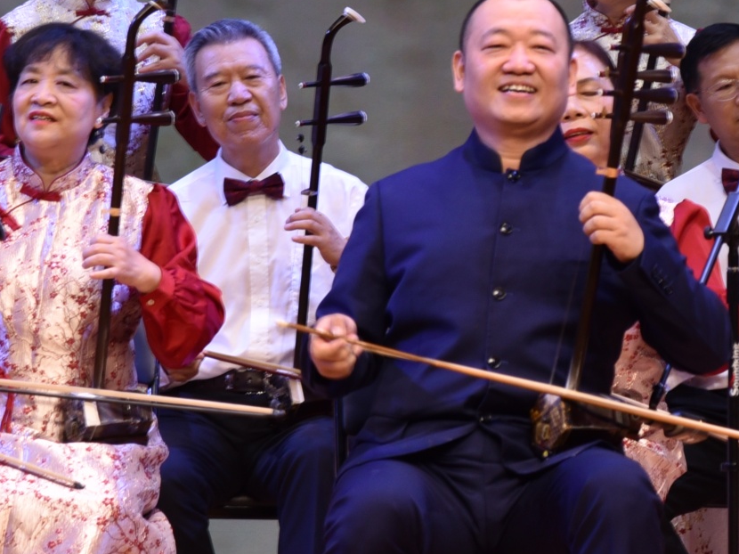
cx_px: 661
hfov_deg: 4.7
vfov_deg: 3.6
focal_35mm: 417
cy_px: 137
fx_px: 8900
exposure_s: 1/100
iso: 400
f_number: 5
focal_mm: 120
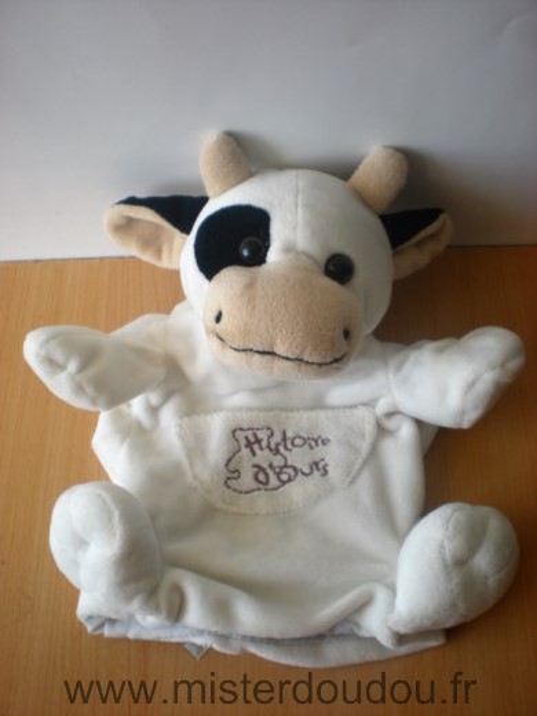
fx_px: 786
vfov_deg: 49.0
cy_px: 358
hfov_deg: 37.7
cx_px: 268
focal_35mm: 38
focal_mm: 6.3
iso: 64
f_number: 3.1
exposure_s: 1/78.5
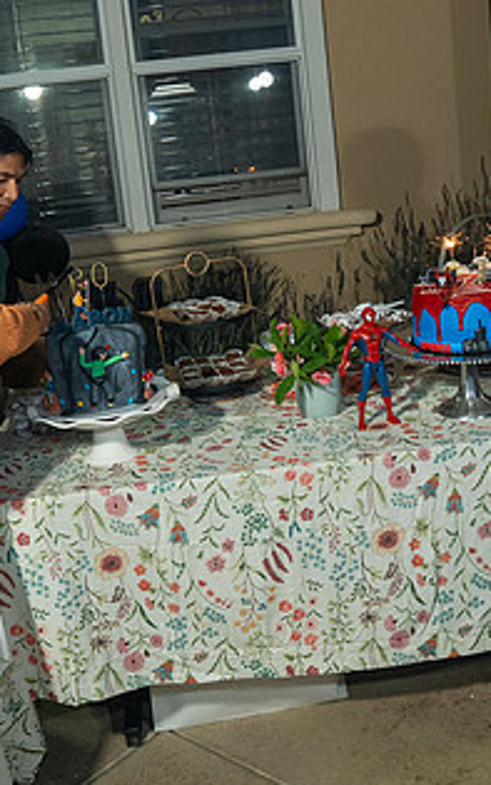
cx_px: 307
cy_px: 323
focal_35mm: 45
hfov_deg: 28.5
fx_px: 963
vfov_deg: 44.2
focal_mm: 24
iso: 640
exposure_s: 1/160
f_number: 3.5
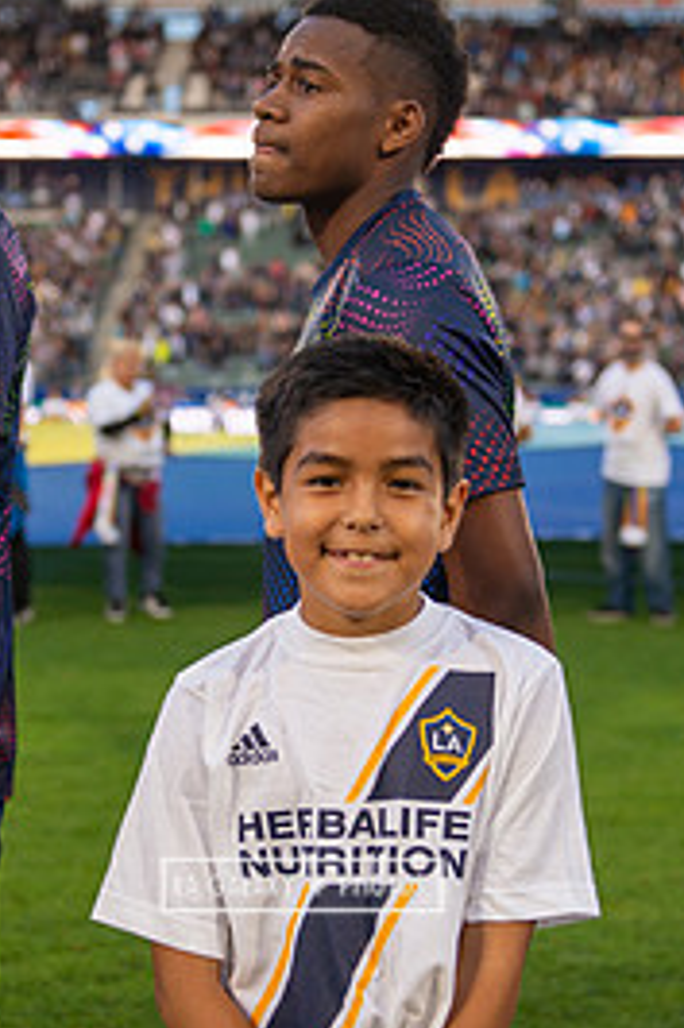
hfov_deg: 19.2
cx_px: 301
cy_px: 584
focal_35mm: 71
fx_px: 2026
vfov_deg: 28.4
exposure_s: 1/640
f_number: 2.8
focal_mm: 42
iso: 200
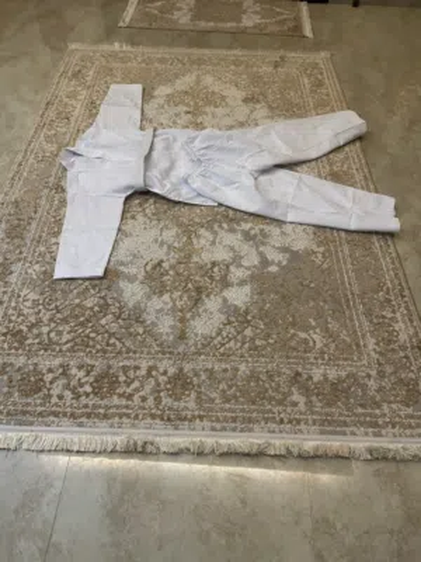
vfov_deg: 71.6
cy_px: 281
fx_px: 389
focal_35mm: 24
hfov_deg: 56.8
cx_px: 210
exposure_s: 1/50
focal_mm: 6.86
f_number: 1.78
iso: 640
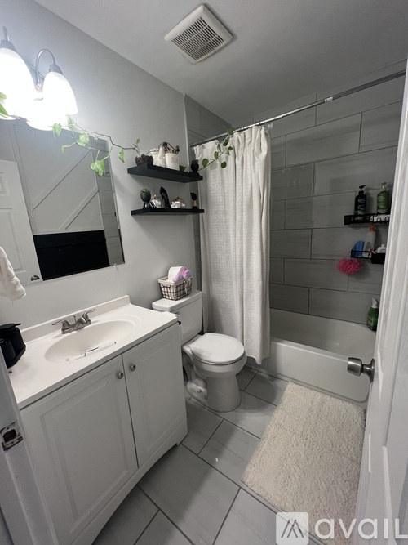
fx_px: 204
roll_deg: +4.6
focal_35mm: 13
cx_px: 204
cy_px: 272
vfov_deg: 106.2
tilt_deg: -10.7
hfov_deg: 89.9
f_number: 1.8
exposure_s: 1/60
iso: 125
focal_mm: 1.57
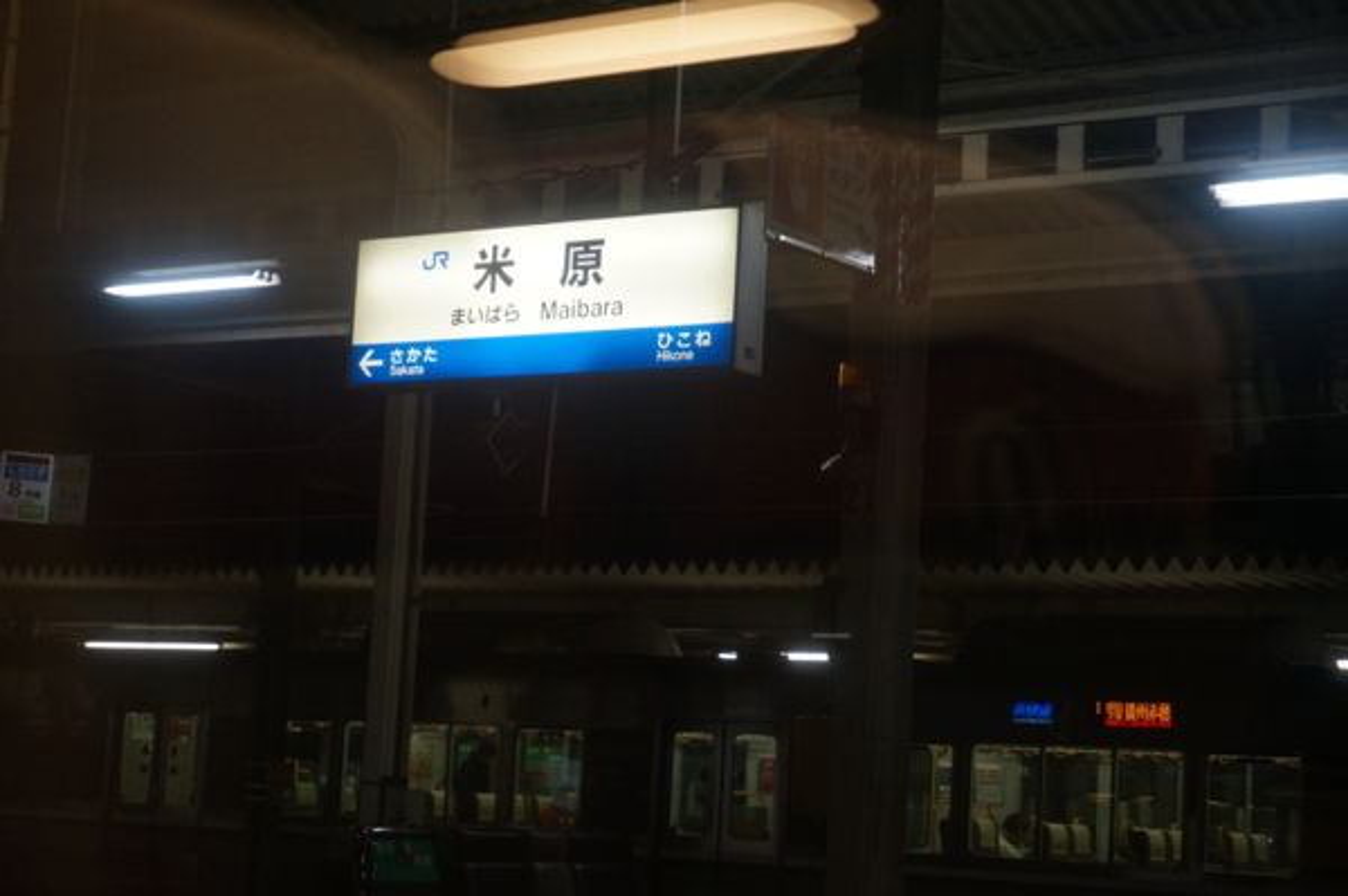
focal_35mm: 75
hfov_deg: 27.0
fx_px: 2806
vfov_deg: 18.2
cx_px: 674
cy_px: 448
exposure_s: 1/80
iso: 1600
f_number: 5.6
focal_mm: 50
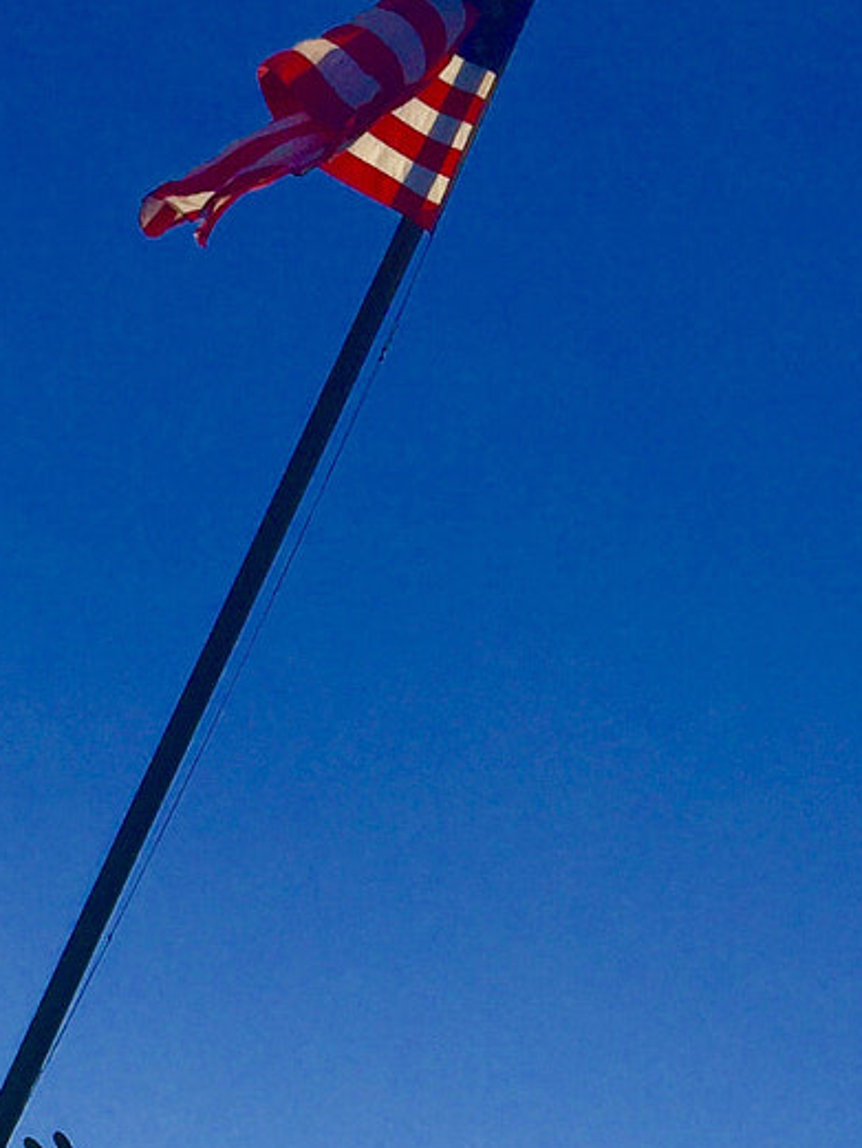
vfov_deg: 20.3
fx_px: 2954
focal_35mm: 89
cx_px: 236
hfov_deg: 16.5
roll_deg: +1.2
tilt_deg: +31.7
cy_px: 1441
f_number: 2.2
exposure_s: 1/3300
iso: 32
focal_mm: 4.15
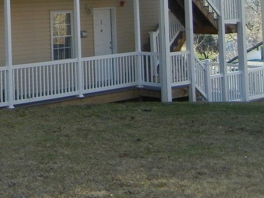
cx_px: -112
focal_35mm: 98
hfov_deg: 18.2
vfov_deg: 14.4
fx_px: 747
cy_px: -71
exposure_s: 1/379
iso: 160
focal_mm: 5.4
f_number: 3.5
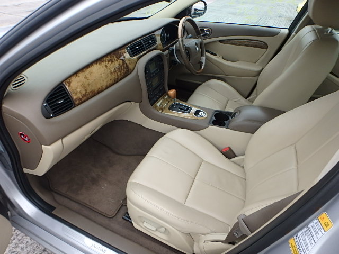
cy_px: 127
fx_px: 206
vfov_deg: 63.4
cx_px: 170
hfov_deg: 79.0
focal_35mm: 21
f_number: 3.5
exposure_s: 1/125
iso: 125
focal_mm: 3.7
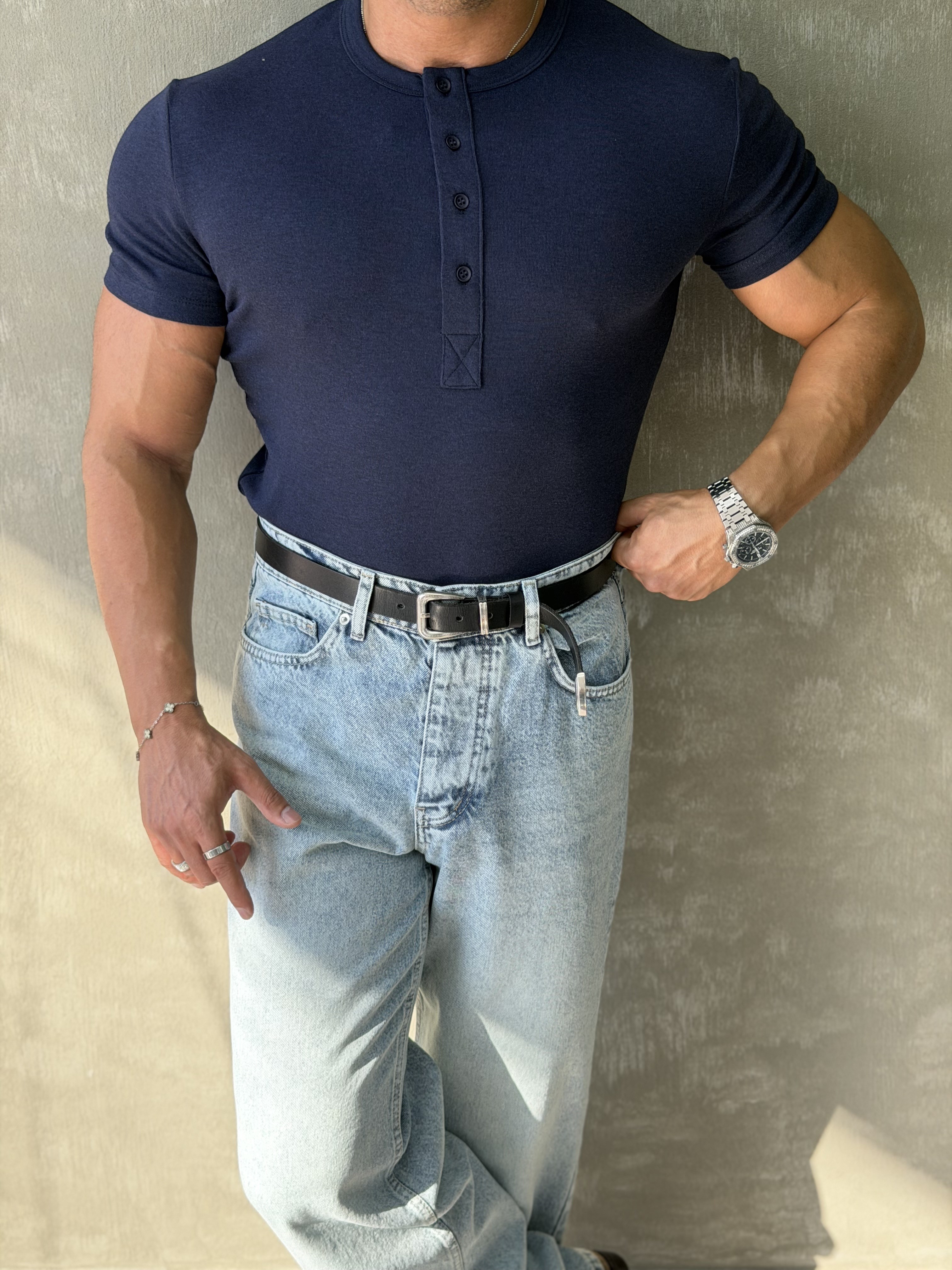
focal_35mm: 48
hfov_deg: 30.3
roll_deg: -1.0
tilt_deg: -22.7
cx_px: 476
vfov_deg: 39.7
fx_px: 1760
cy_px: 635
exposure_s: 1/810
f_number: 1.78
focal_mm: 6.76
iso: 100
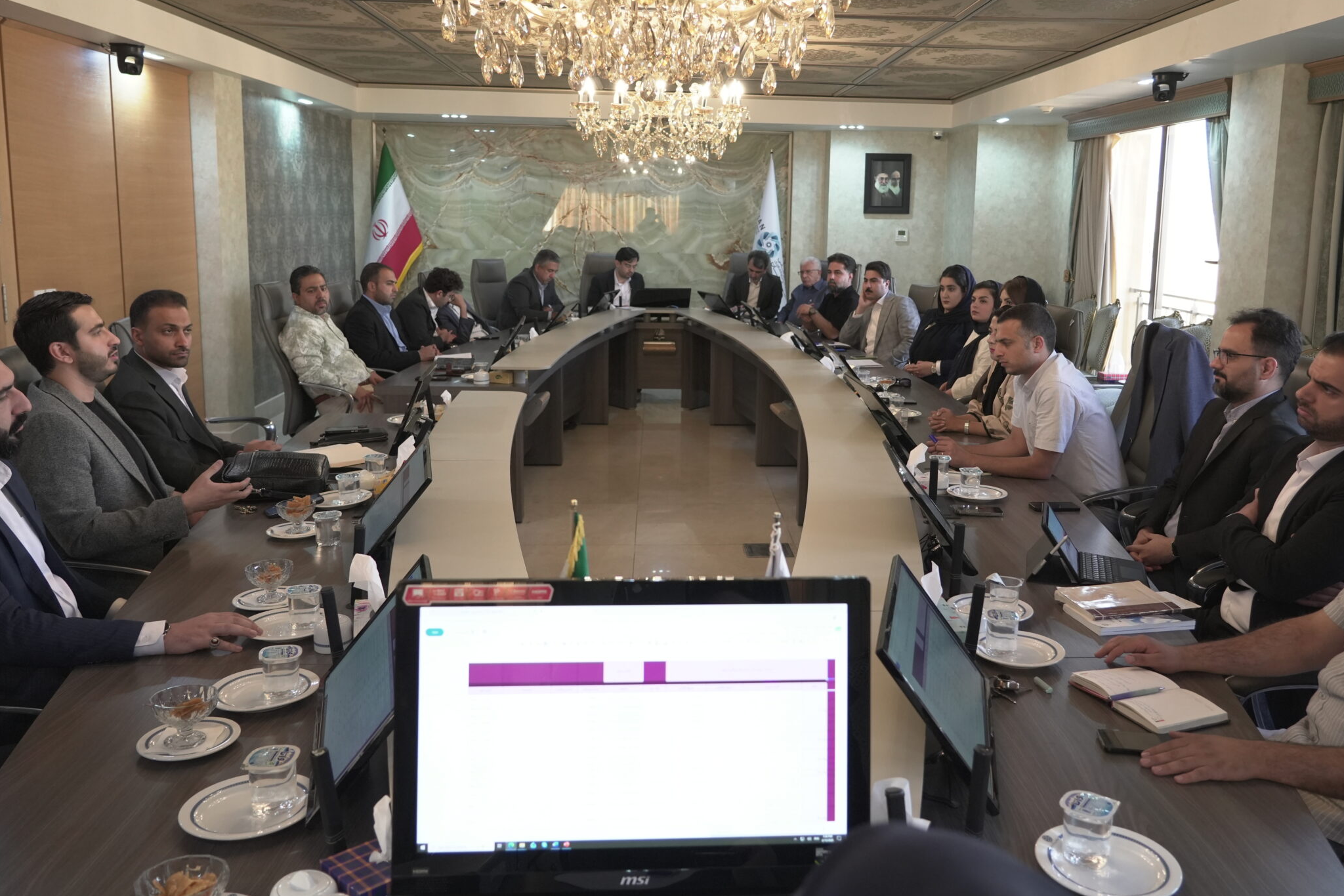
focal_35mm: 30
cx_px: 723
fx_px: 1120
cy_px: 388
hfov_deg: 61.8
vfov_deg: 43.5
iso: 2000
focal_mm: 24
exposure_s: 1/125
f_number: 4
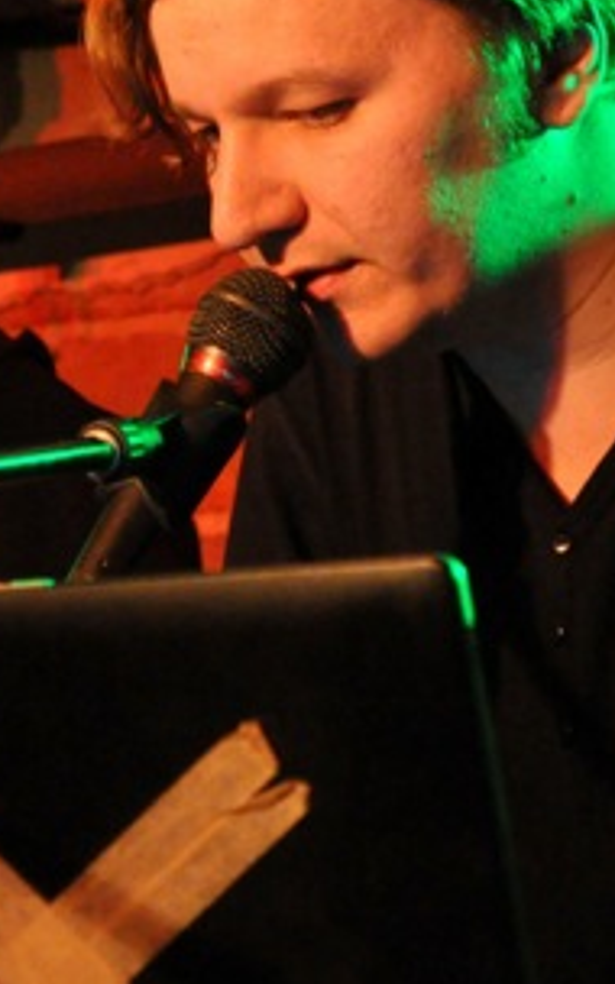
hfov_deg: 7.4
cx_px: 3
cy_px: 411
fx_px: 4749
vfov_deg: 11.8
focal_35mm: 177
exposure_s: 1/15
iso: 3200
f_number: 5.6
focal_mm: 55
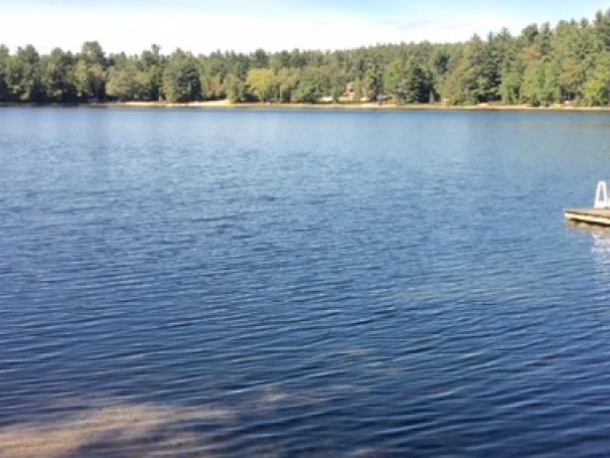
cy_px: 270
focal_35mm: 49
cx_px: 344
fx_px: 864
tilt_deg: -12.5
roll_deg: -1.6
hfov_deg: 38.8
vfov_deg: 29.6
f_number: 2.2
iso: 40
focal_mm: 4.15
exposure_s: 1/1721
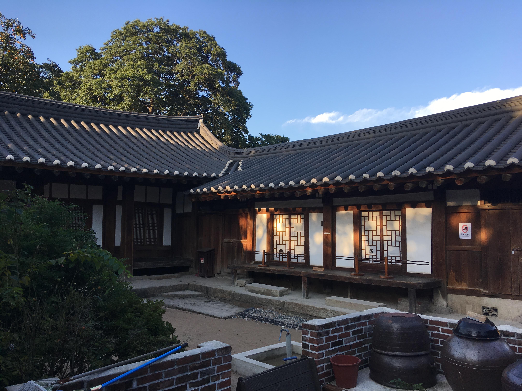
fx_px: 437
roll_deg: -1.2
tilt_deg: +5.2
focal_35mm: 29
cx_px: 261
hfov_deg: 61.7
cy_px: 196
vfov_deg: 48.2
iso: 25
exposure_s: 1/472
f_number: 2.2
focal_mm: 4.15
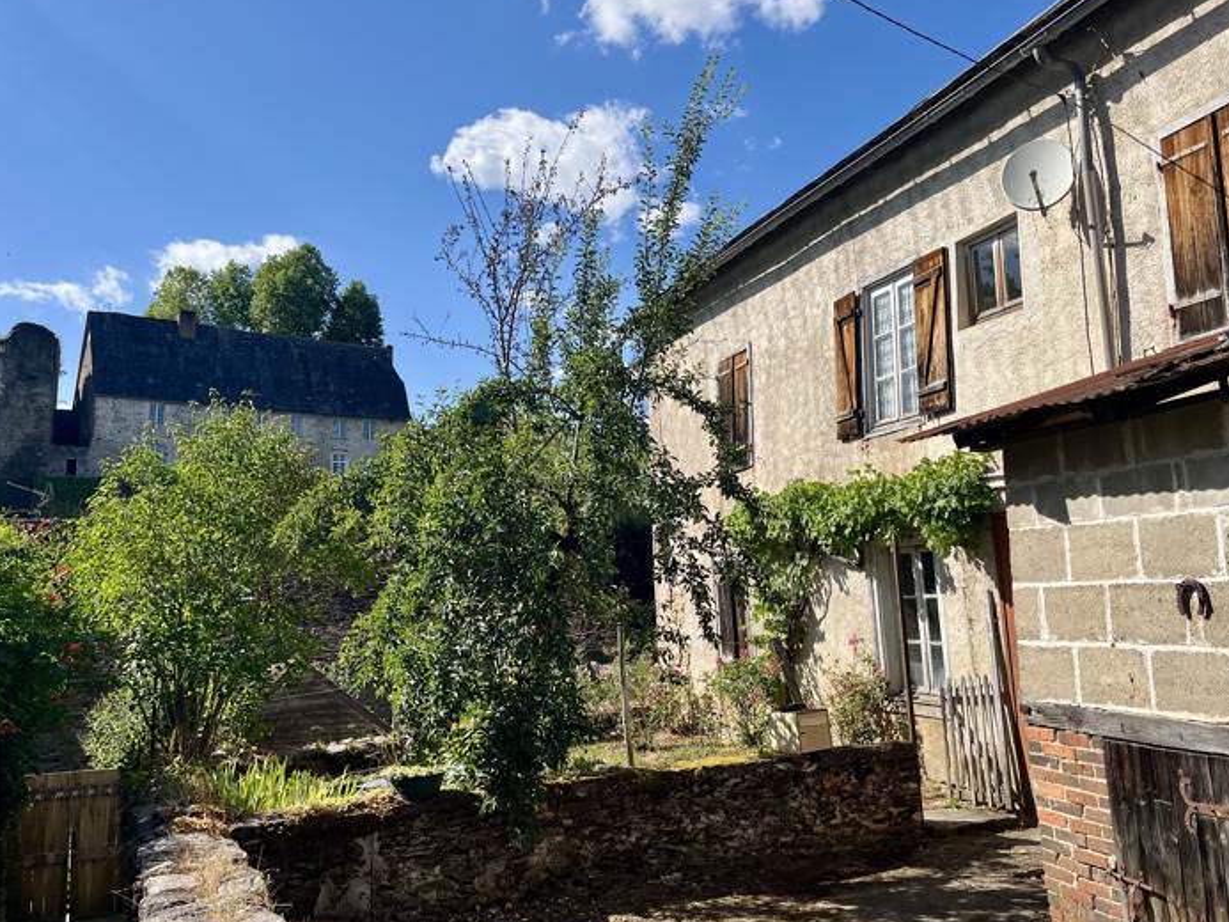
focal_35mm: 30
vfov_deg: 46.8
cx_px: 674
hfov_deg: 59.8
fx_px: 1065
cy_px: 422
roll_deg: +1.2
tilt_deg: +8.6
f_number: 1.6
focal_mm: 5.1
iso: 50
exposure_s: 1/3215
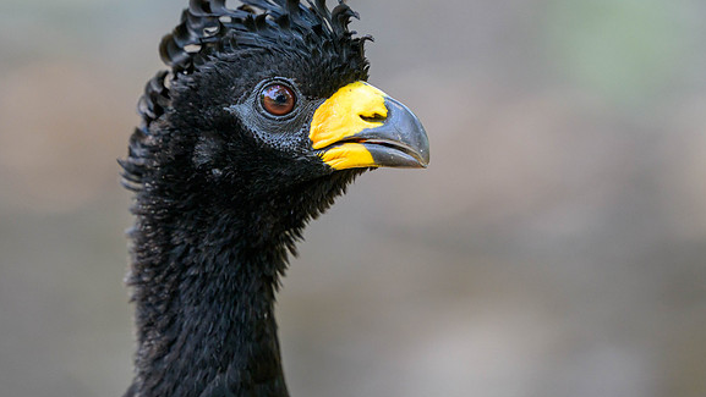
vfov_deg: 1.5
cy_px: 177
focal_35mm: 798
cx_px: 260
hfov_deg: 2.7
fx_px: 14944
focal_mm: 400
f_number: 2.8
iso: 450
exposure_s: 1/1000
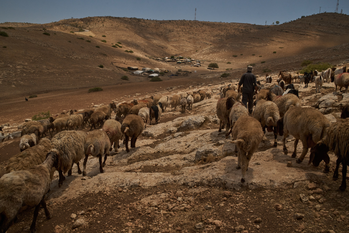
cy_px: 116
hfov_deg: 54.4
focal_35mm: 35
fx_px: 339
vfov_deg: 37.8
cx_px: 174
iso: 500
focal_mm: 35
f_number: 16
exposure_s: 1/1000
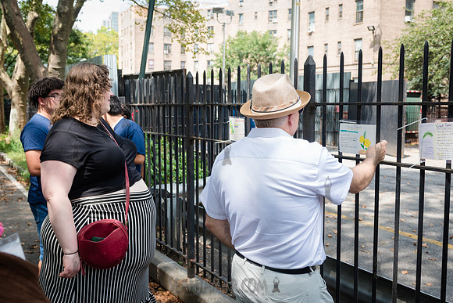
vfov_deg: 33.8
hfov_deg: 49.0
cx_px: 224
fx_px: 497
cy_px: 157
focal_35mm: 39
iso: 400
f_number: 4.5
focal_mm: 32
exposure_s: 1/400
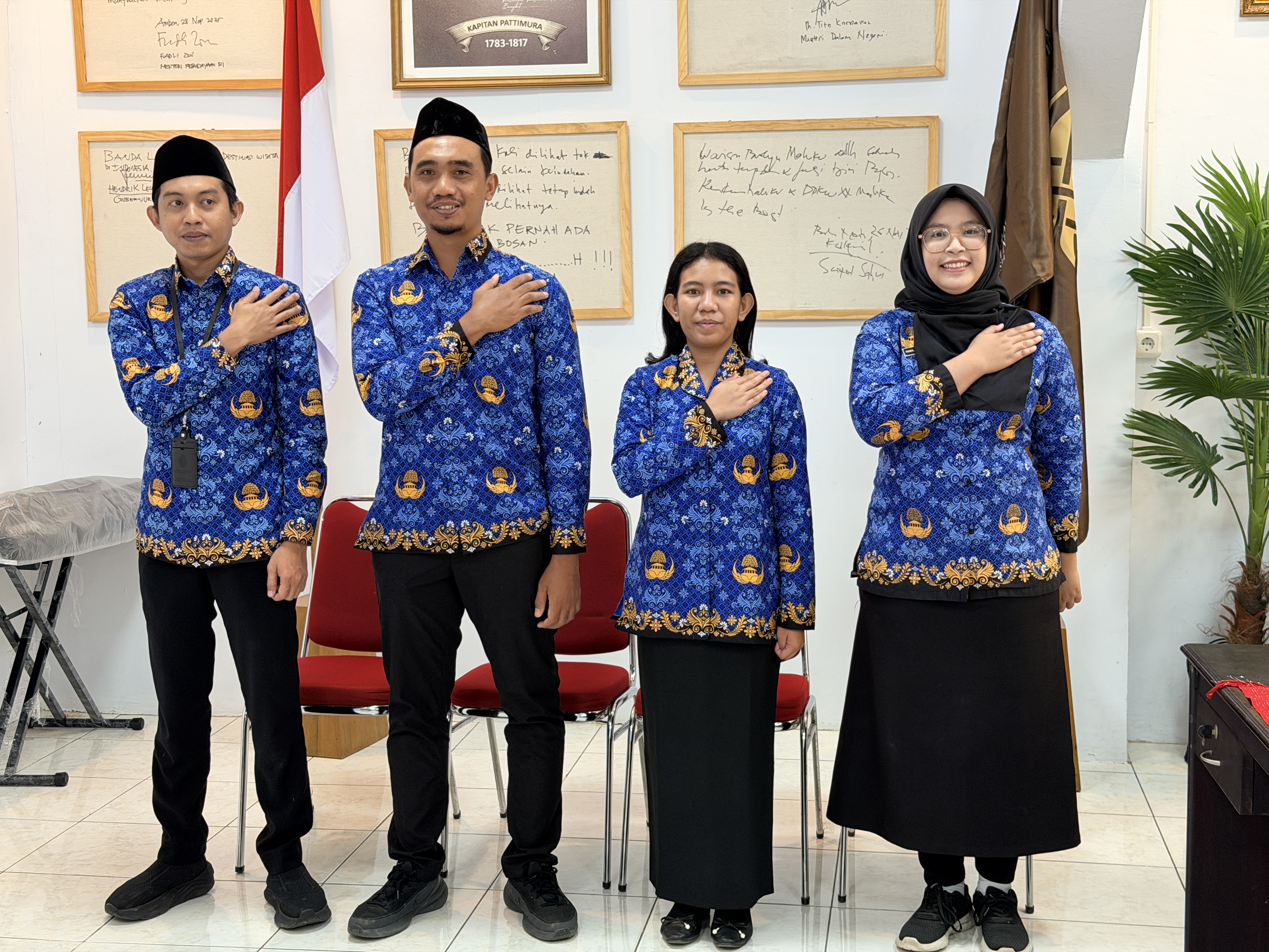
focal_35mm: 48
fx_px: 1760
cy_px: 476
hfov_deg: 39.7
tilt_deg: -6.5
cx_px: 634
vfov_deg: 30.3
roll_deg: +0.4
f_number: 1.78
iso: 125
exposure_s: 1/60
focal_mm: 6.76
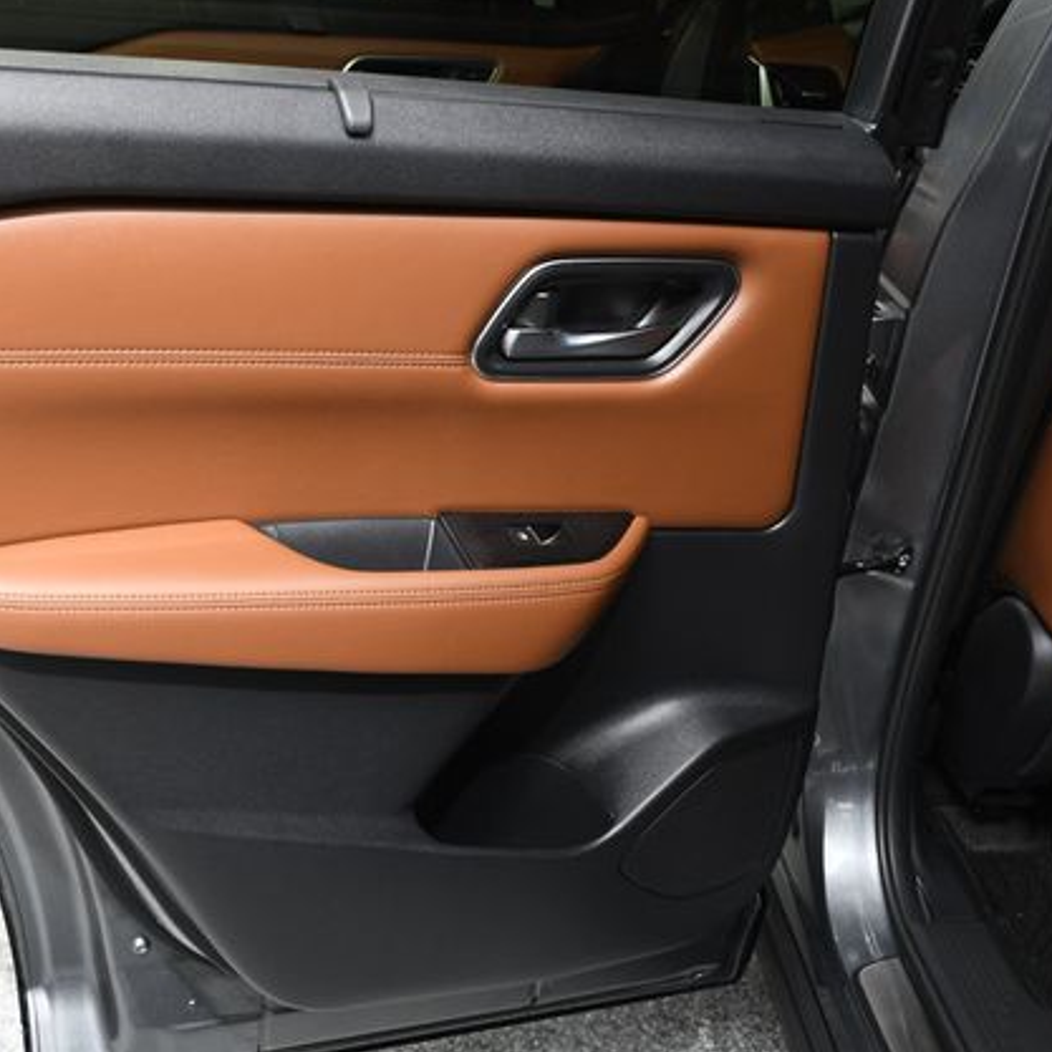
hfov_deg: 38.5
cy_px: 522
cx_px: 318
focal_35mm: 43
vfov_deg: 39.2
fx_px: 1478
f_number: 5.6
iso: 100
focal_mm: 22
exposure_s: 1/160
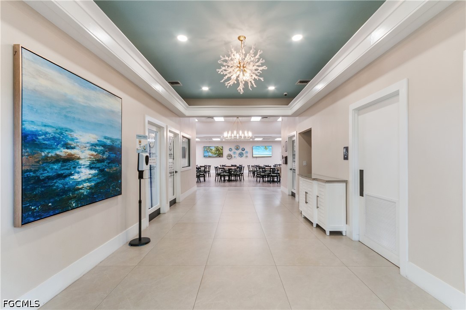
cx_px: 233
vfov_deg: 77.1
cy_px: 155
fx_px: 194
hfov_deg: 100.5
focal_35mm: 15
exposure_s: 1/6
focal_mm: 10
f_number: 8
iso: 200
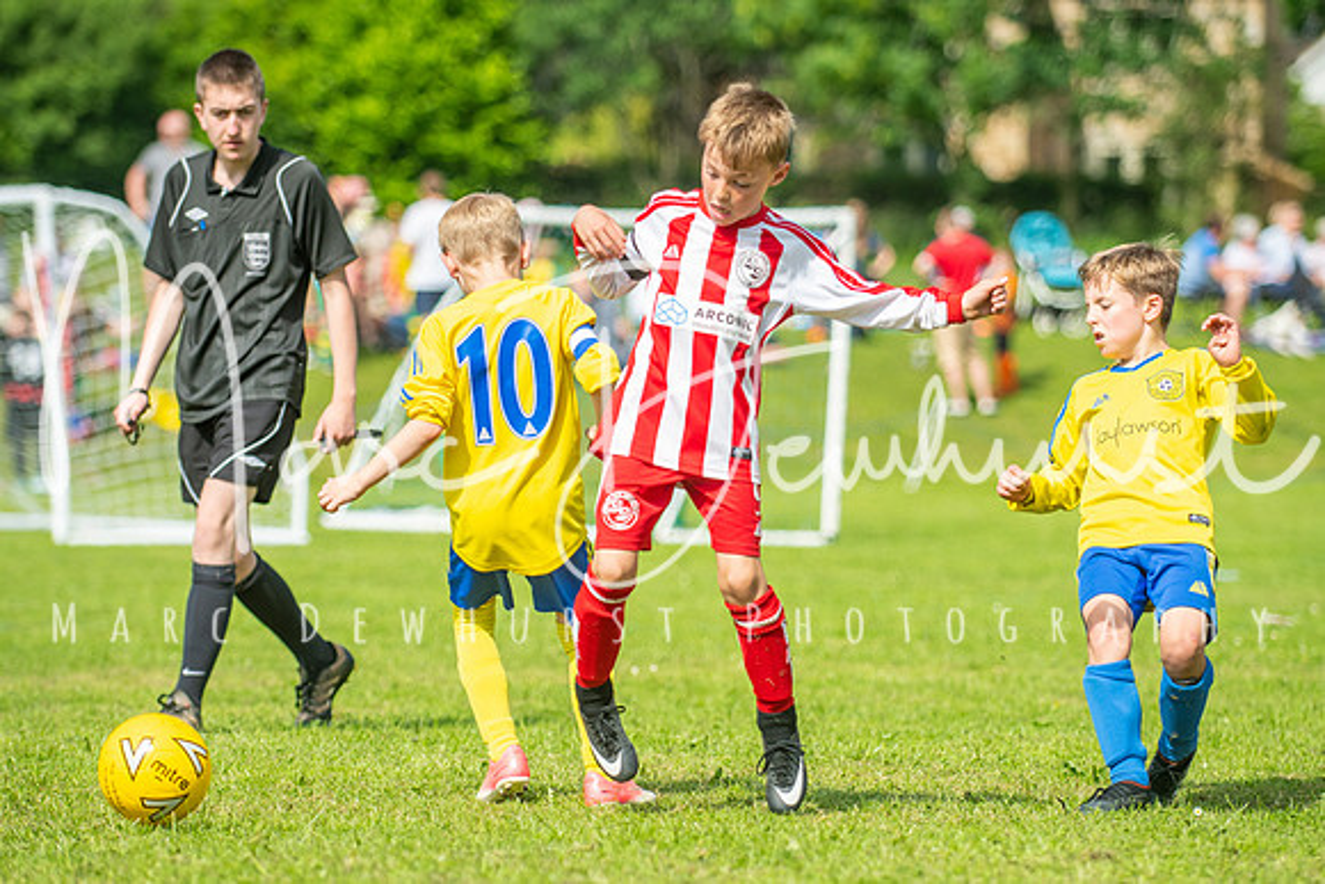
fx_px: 7731
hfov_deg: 9.8
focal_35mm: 210
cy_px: 442
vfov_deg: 6.5
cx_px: 662
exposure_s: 1/2500
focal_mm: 140
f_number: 3.2
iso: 250
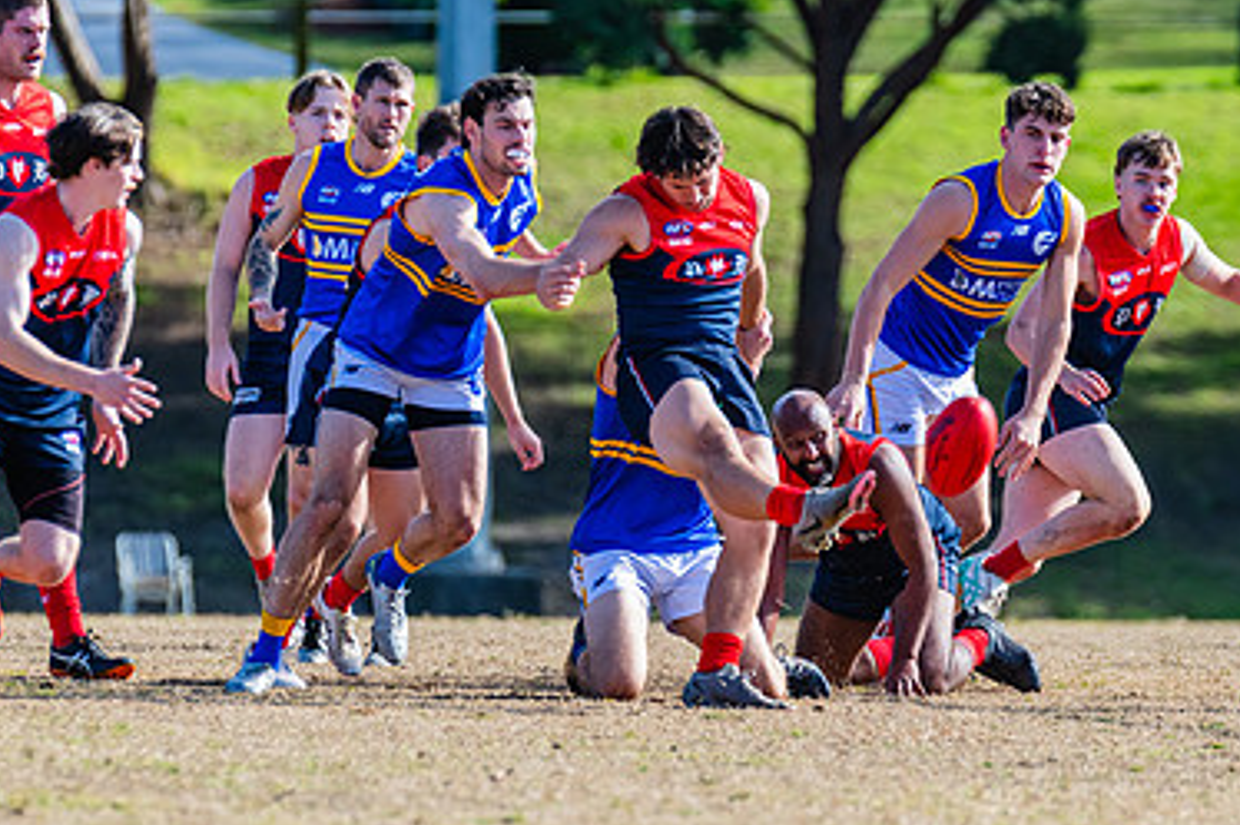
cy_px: 343
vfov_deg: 2.7
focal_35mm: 501
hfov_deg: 4.1
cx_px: 733
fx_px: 17248
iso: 640
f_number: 5.6
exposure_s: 1/1600
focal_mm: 310
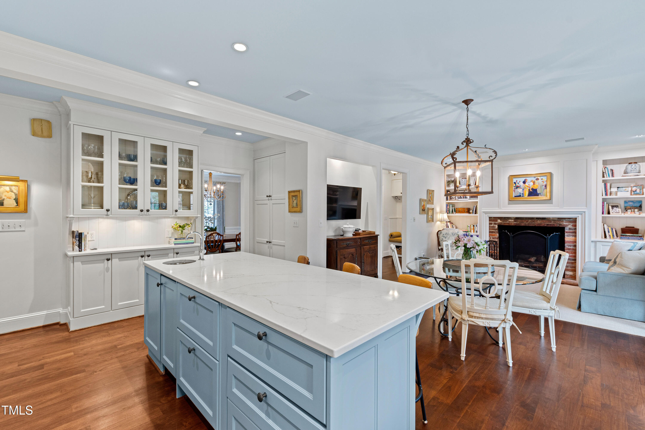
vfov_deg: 77.3
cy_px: 215
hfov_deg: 100.4
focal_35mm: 15
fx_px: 269
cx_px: 322
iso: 100
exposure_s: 1/1.67
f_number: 8
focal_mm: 10
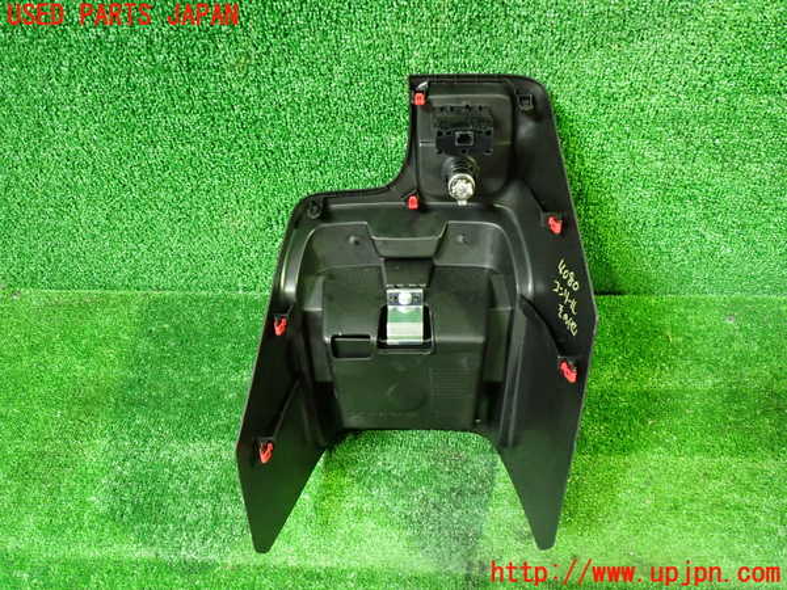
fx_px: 682
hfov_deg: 60.0
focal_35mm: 30
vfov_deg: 46.8
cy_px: 295
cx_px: 394
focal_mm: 5.4
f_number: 2.3
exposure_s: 1/25
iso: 800
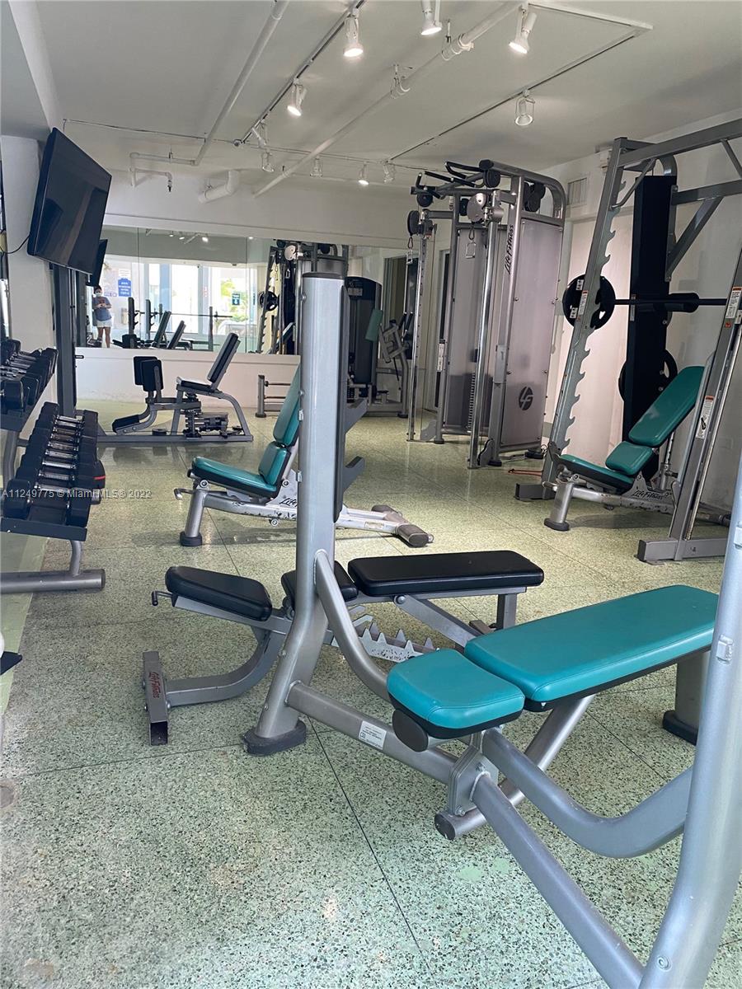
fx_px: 743
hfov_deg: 53.1
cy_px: 494
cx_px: 371
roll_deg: -2.6
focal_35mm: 26
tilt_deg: -13.2
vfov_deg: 67.3
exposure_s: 1/60
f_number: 1.8
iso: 100
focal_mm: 4.25
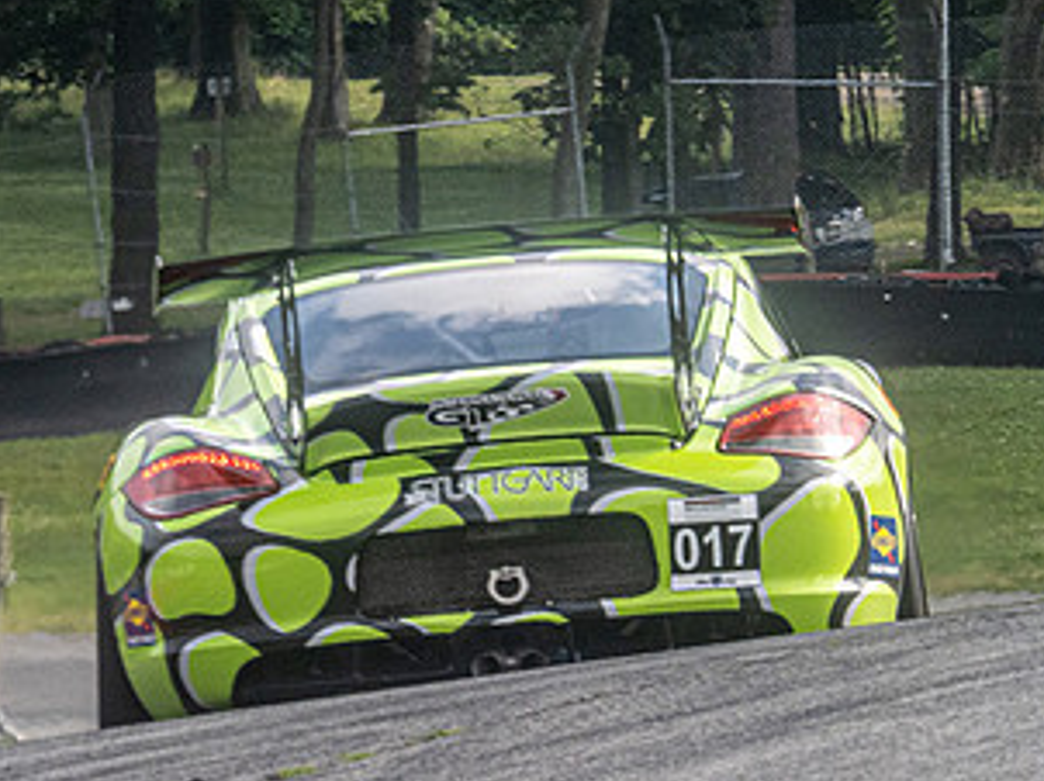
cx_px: 135
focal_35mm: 732
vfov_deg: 2.0
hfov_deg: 2.7
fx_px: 22059
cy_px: 399
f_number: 18
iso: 400
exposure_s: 1/160
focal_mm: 190
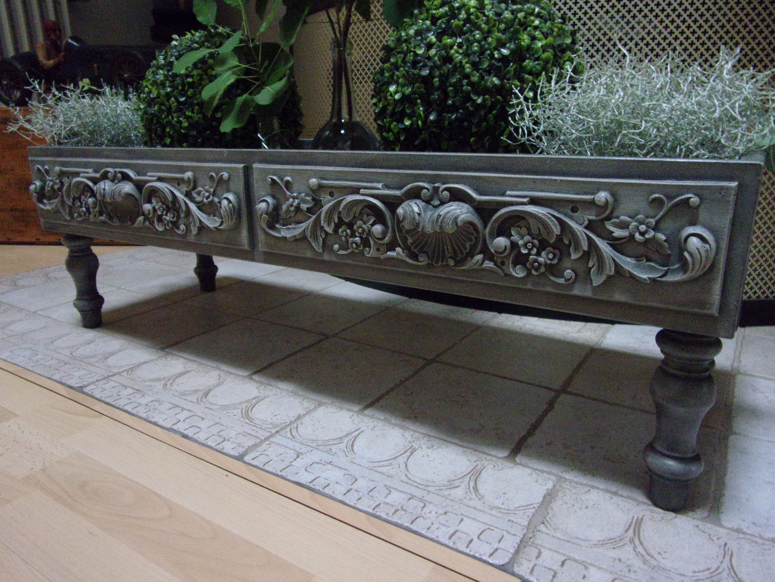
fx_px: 537
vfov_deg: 56.8
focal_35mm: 24
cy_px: 291
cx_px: 388
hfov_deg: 71.6
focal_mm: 4.3
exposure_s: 1/17
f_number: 3.3
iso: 687
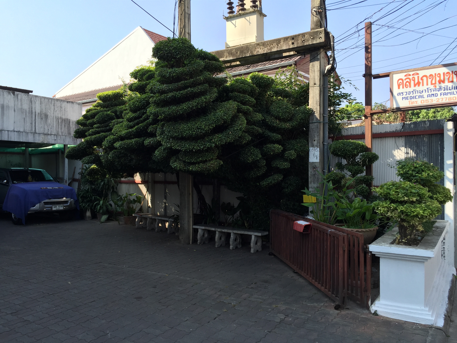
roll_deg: -0.6
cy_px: 172
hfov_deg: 61.7
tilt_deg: -1.0
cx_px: 228
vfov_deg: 48.2
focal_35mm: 29
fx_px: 383
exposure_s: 1/746
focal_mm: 4.15
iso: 32
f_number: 2.2
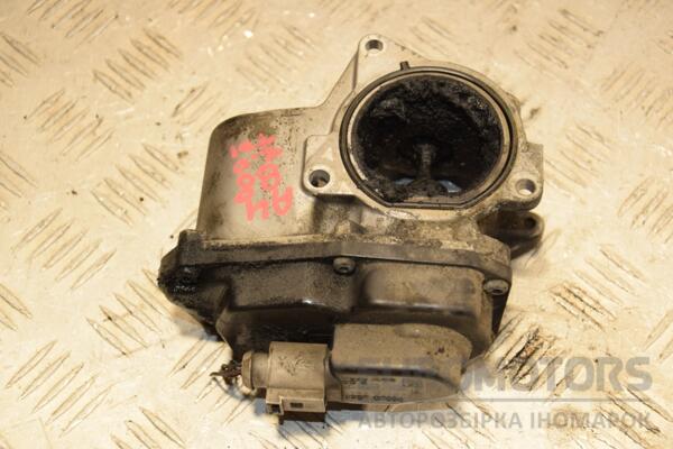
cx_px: 336
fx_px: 1458
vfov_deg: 17.5
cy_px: 224
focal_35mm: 78
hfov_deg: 26.0
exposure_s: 1/160
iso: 800
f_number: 5
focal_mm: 52
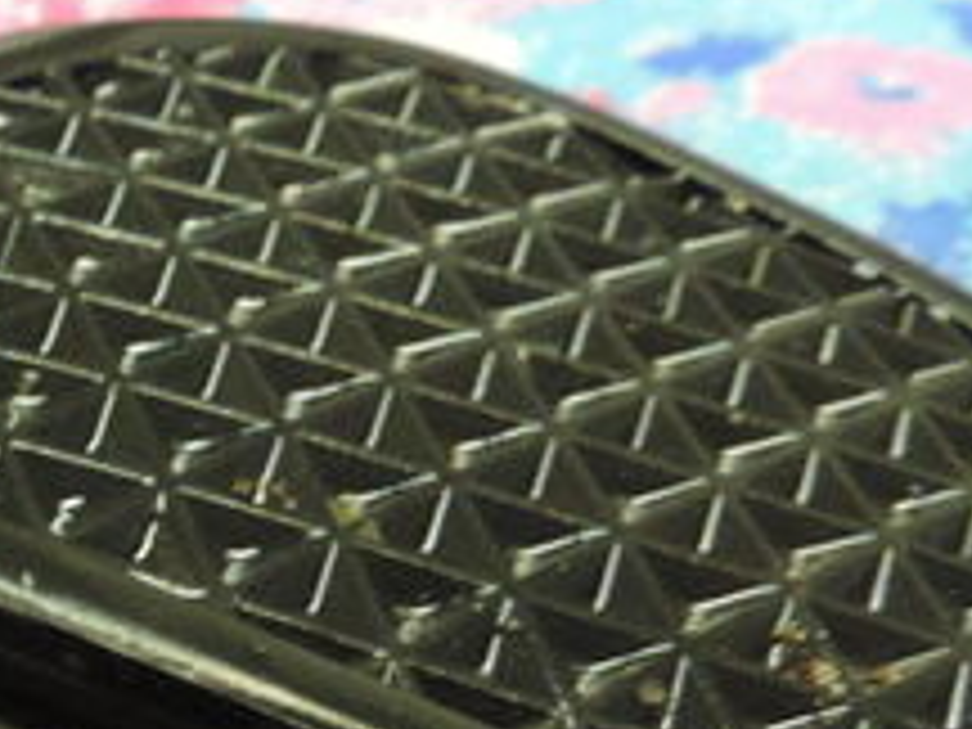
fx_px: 3117
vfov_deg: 12.6
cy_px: 1152
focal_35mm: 111
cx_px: -688
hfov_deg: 15.6
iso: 400
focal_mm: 4.3
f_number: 3
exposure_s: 1/30
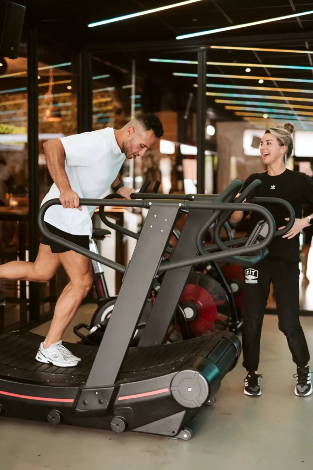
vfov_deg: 39.6
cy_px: 235
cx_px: 156
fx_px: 652
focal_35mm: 50
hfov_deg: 27.0
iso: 1250
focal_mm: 50
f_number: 1.4
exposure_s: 1/400
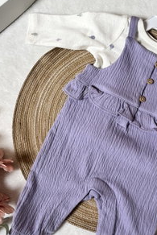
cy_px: 115
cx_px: 120
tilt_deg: -83.9
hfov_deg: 35.1
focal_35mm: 37
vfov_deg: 51.9
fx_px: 242
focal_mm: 5.1
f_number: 1.6
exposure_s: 1/121
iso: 64
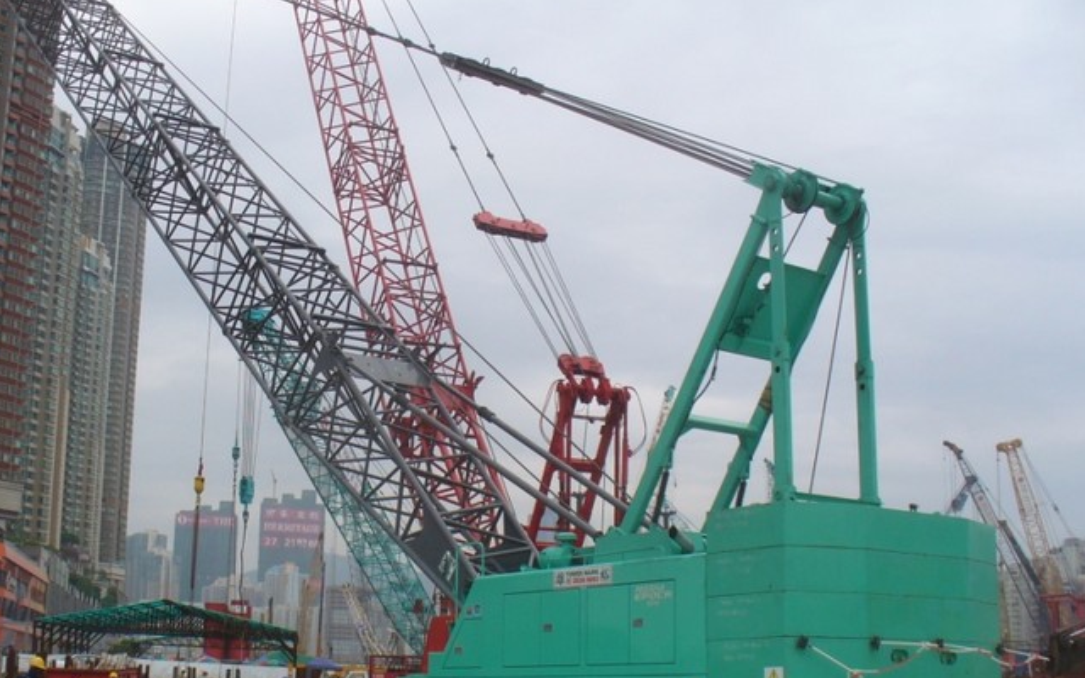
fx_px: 1449
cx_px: 424
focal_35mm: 49
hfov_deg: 40.8
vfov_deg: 26.3
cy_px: 383
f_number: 5.6
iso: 64
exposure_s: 1/320
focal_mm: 6.1
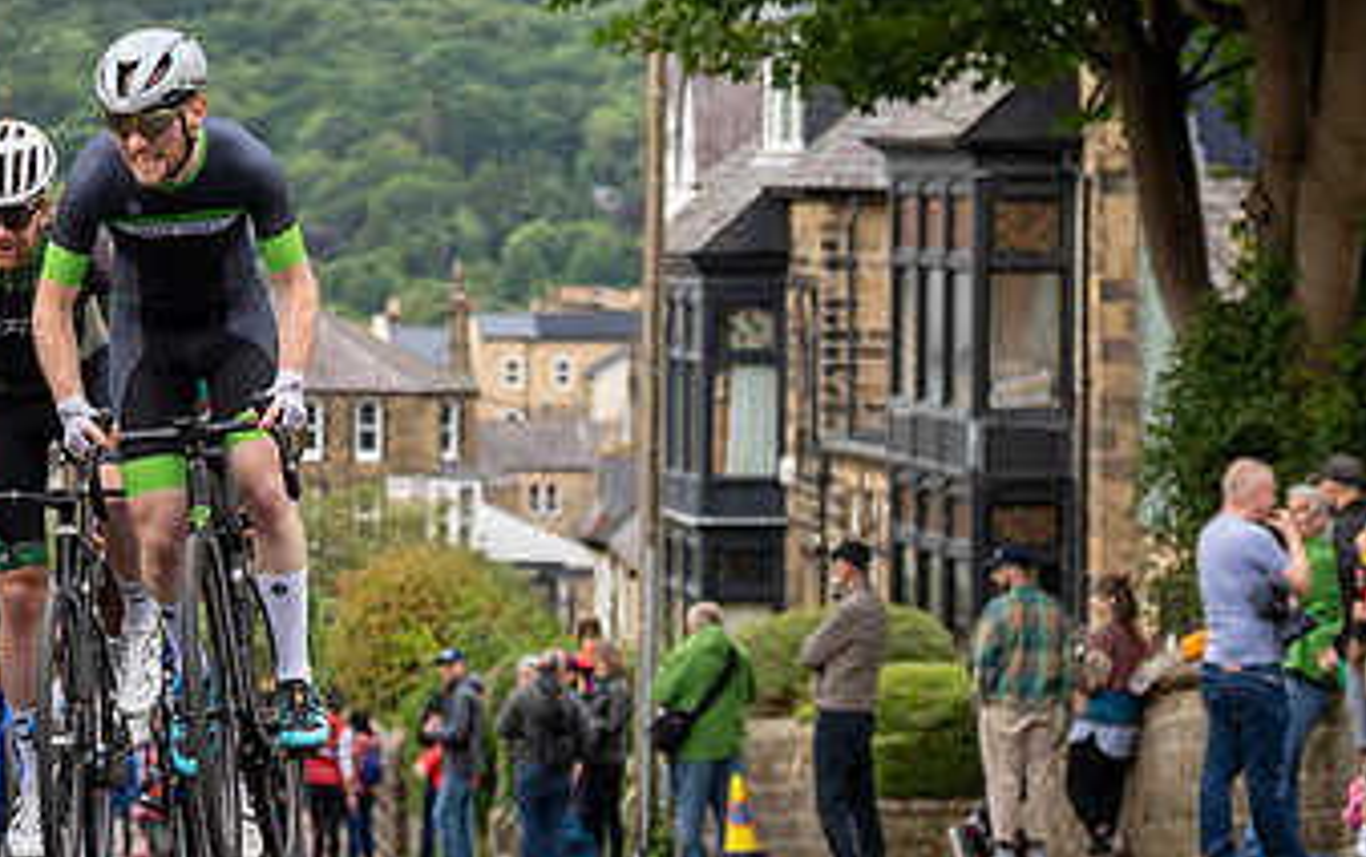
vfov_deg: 8.3
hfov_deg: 13.2
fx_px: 5888
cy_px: -47
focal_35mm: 158
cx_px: 258
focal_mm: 70
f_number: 3.5
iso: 400
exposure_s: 1/800
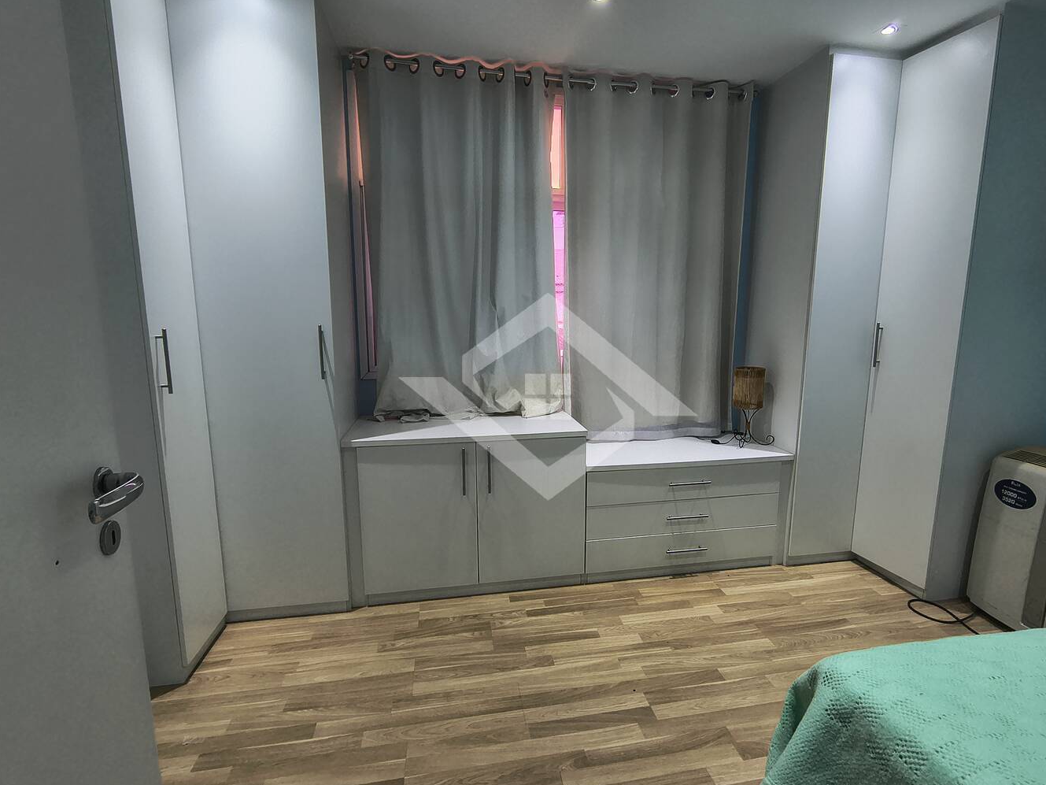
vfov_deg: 89.9
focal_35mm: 13
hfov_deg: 106.1
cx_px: 549
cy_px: 397
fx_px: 393
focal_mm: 2.13
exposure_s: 1/50
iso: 291
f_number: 2.2
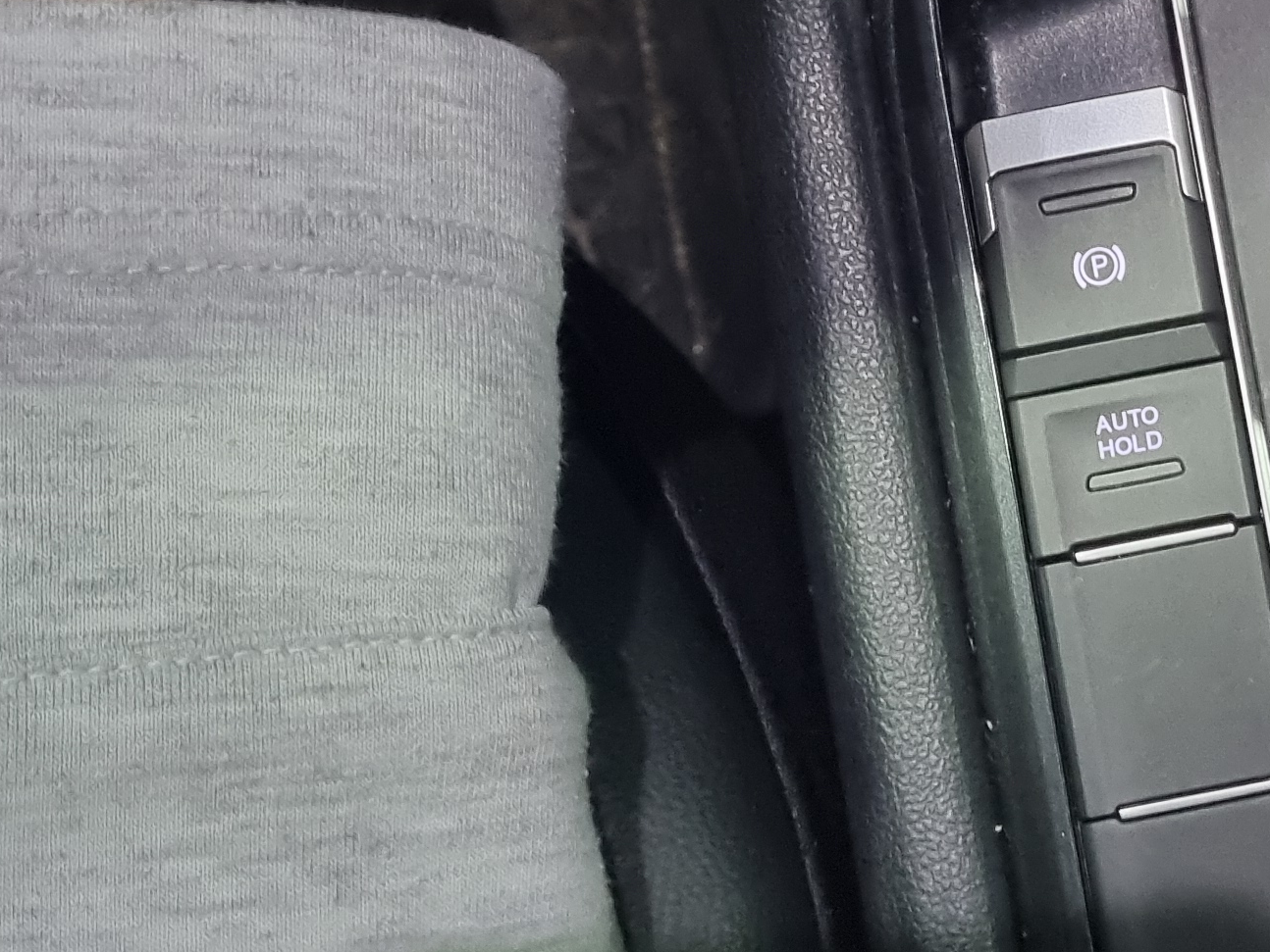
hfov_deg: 21.9
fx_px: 2972
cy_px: 88
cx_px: 1605
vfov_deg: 17.9
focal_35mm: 81
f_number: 1.8
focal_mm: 5.4
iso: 1000
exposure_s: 1/25
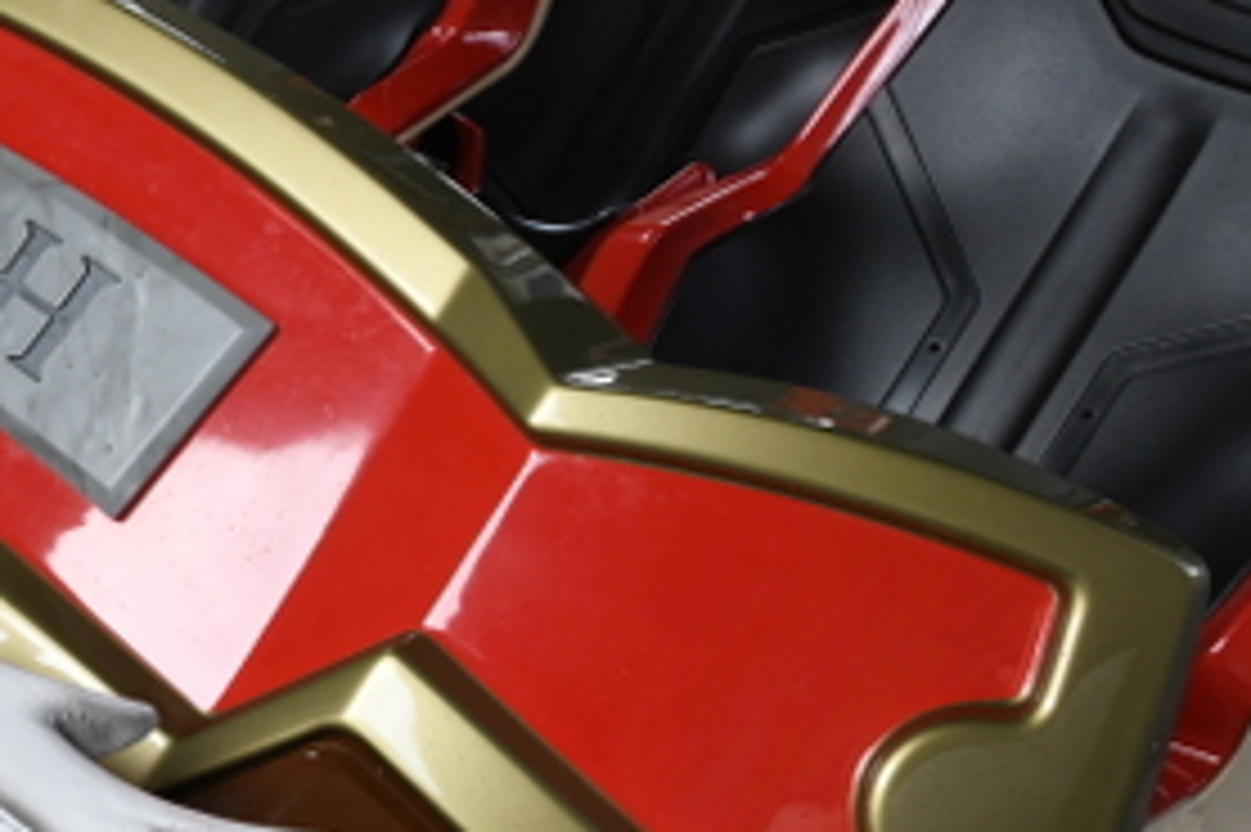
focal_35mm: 72
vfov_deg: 18.8
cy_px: 582
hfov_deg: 24.7
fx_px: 2500
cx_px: -342
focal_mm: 20
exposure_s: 1/50
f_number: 13
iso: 400
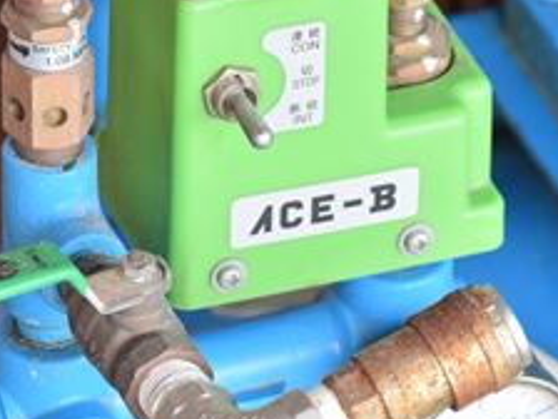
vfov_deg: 4.5
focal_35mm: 329
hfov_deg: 6.0
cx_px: 324
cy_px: 272
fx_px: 5303
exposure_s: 1/500
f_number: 6.3
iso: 1250
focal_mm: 102
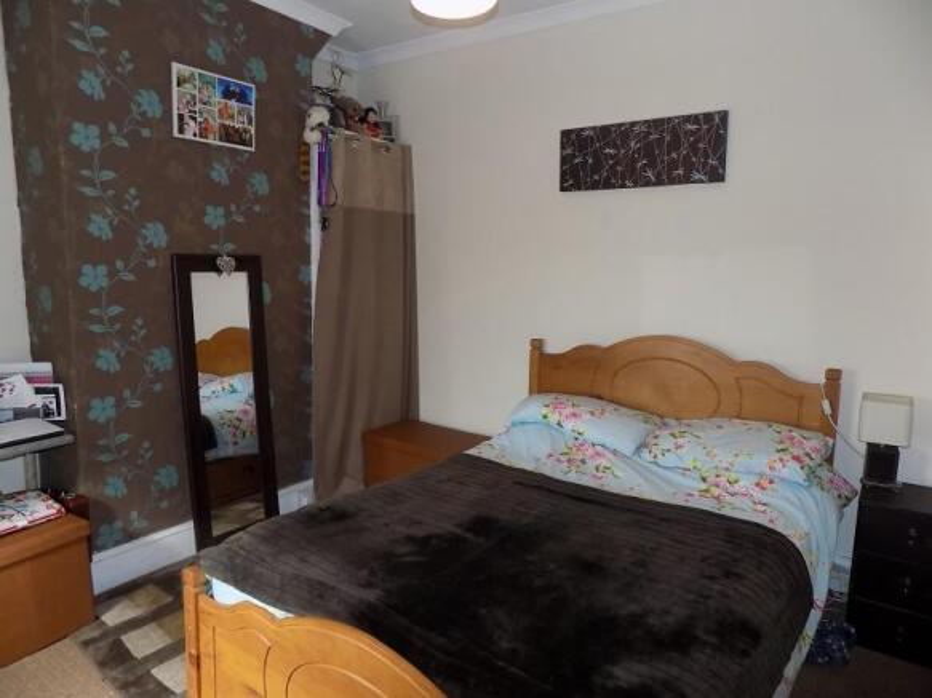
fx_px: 619
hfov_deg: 73.9
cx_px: 466
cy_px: 349
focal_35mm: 23
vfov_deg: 58.9
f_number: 3.1
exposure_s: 1/30
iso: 200
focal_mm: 4
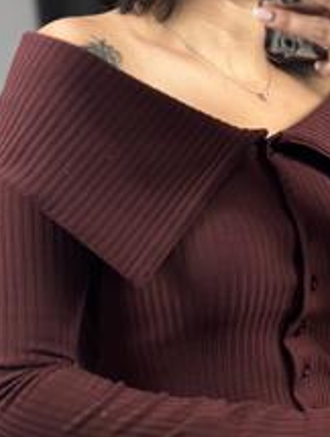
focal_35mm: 92
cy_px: 401
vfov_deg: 20.8
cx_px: 240
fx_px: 1166
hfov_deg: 16.0
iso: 160
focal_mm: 6.86
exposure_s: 1/100
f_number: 1.78
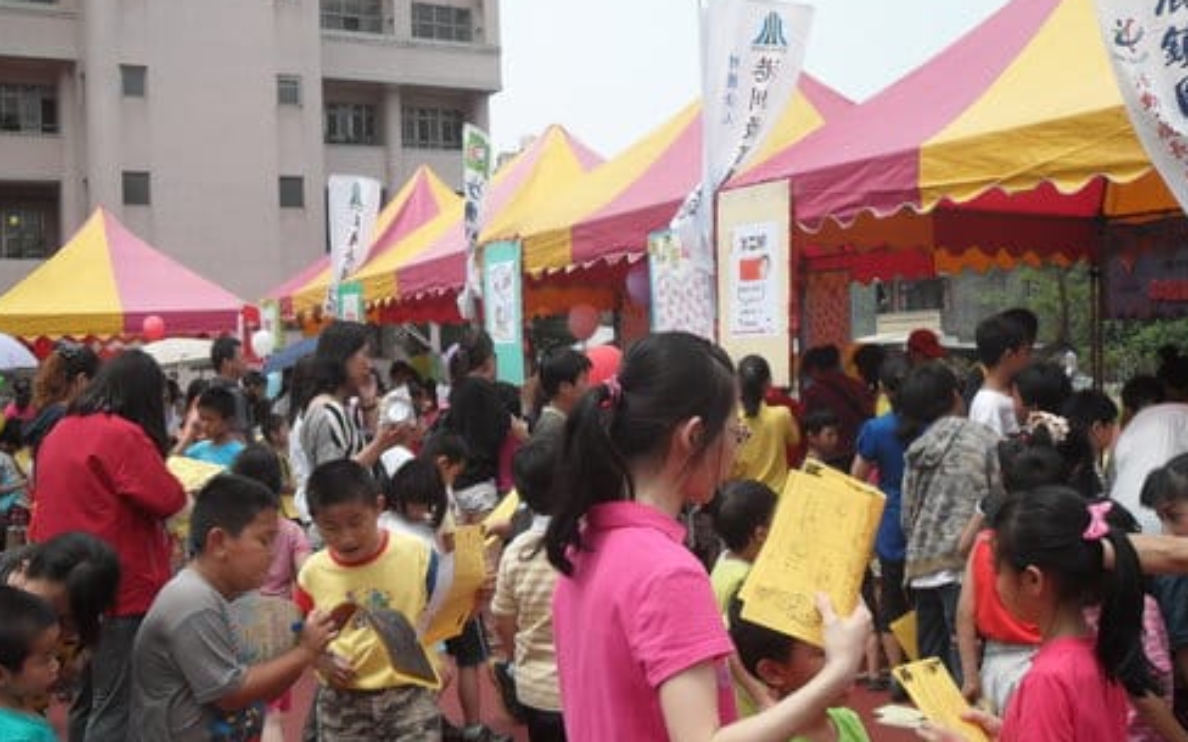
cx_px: 596
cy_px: 425
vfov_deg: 33.5
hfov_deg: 51.5
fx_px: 1230
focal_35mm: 38
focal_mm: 6.2
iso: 100
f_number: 8.9
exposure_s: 1/125
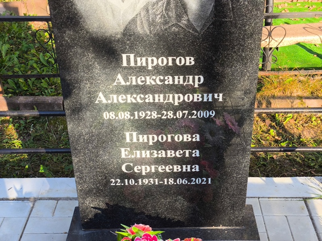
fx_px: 465
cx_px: 161
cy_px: 120
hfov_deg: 38.2
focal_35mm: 50
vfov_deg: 29.1
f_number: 1.7
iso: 50
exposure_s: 1/364
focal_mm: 4.71
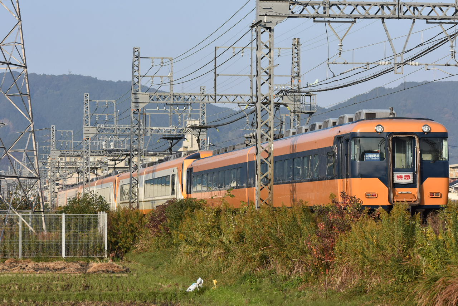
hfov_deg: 13.0
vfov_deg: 8.7
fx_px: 2006
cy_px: 153
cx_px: 229
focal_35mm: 158
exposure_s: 1/1250
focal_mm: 105
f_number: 5
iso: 400
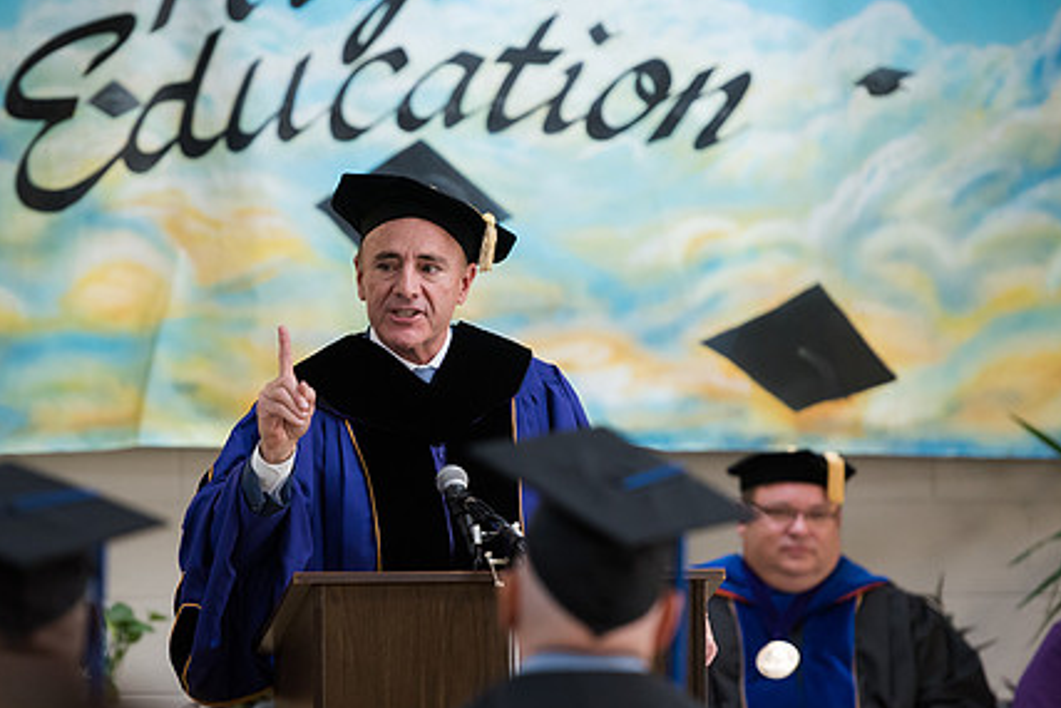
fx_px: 6810
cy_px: 401
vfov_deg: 6.0
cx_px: 415
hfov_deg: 8.9
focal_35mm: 231
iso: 2500
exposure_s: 1/200
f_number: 3.2
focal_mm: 170
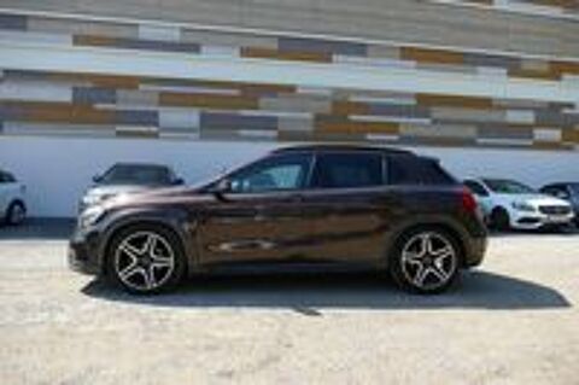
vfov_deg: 51.2
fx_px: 402
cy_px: 192
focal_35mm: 25
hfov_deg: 71.6
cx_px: 290
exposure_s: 1/800
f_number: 2.8
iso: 125
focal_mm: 9.12
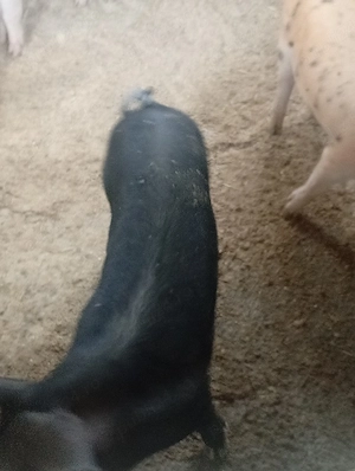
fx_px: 750
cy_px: 236
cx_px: 178
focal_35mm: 55
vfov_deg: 34.9
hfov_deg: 26.6
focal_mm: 3.84
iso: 547
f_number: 1.8
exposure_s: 1/25
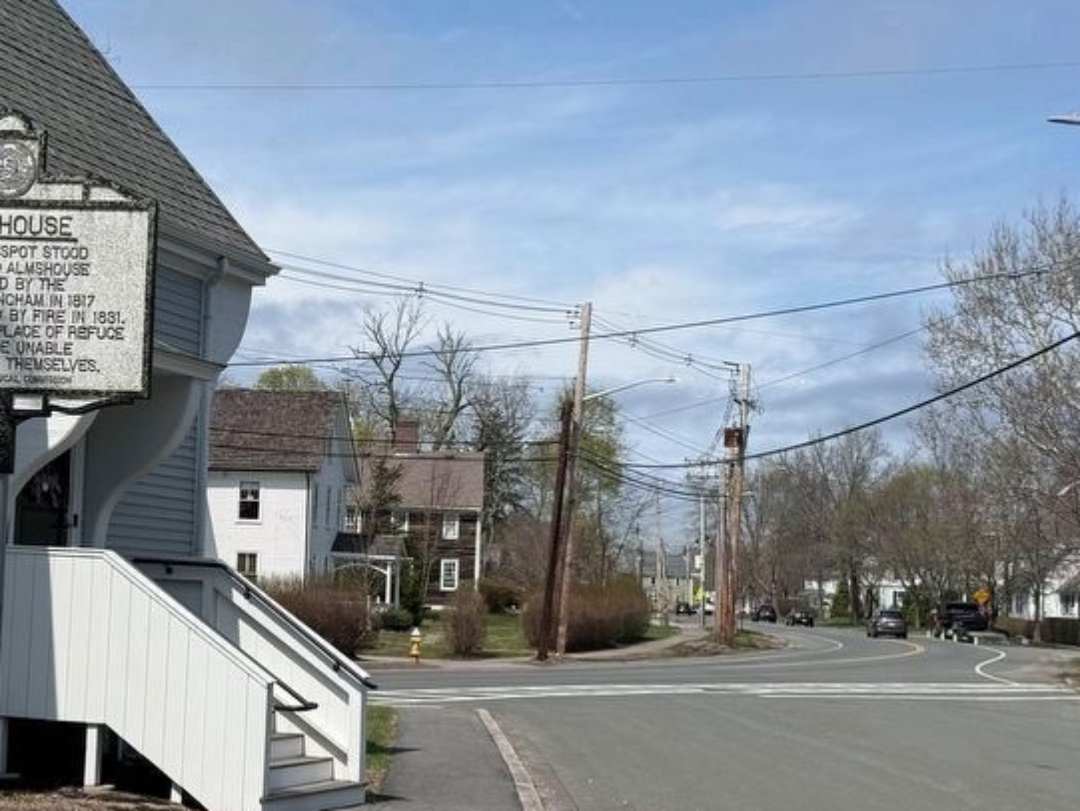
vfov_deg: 20.7
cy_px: 449
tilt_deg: +4.0
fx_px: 2216
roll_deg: -2.5
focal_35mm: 71
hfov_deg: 27.3
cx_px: 389
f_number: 1.78
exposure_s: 1/9901
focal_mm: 6.76
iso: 80
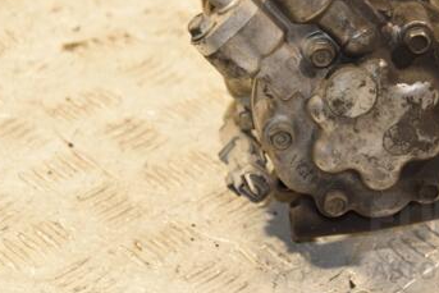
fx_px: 2110
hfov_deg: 11.8
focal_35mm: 173
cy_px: 47
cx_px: 347
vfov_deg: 7.9
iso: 800
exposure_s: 1/200
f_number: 5.6
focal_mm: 66
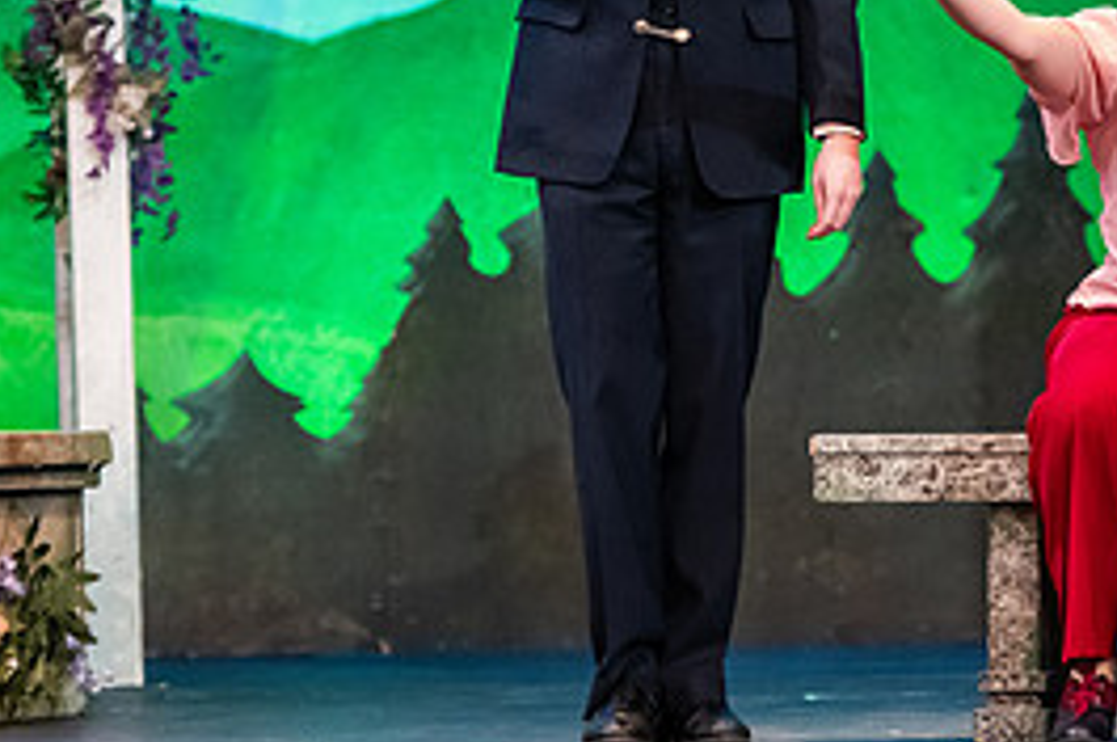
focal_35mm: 285
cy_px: 158
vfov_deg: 4.8
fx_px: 8832
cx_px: 1016
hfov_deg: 7.2
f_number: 3.2
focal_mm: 130
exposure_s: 1/250
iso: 4000
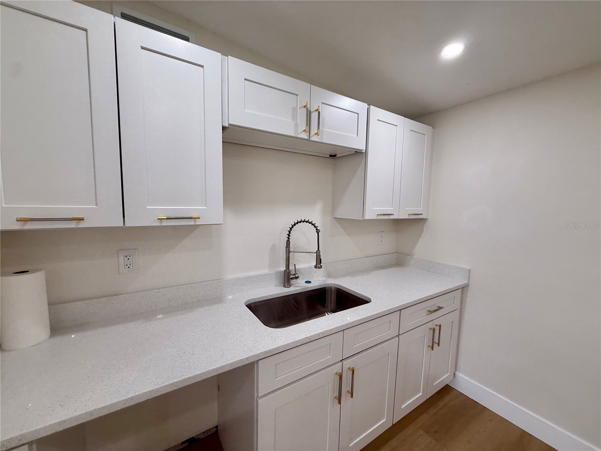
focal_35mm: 14
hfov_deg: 102.1
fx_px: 243
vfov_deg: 85.7
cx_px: 300
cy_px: 226
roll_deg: +1.0
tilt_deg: -4.0
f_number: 2.2
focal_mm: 2.22
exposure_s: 1/120
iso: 100
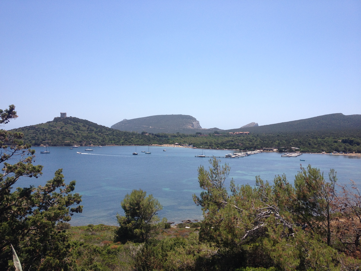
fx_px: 365
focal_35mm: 35
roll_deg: +0.5
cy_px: 136
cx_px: 180
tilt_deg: -3.2
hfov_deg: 52.6
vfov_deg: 40.7
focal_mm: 4.28
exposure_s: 1/1972
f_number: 2.4
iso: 50
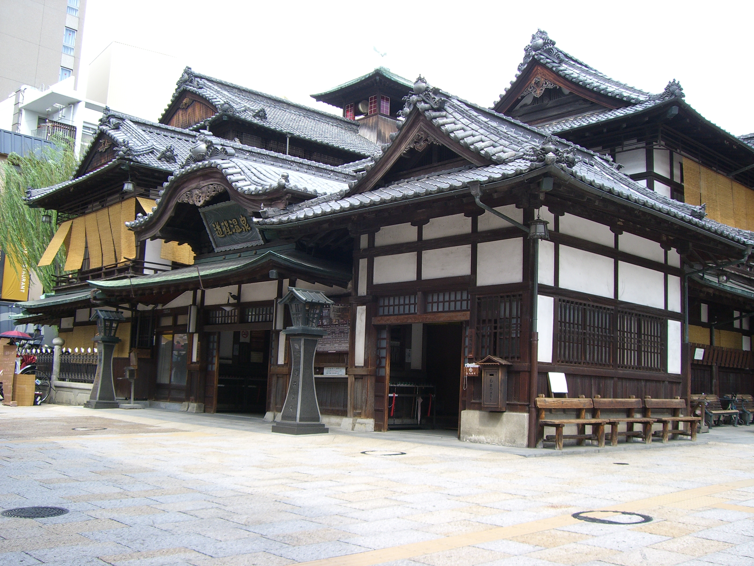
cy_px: 283
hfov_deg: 49.0
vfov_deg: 37.7
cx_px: 377
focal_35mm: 38
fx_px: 828
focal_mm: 6.2
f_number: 4.3
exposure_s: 1/125
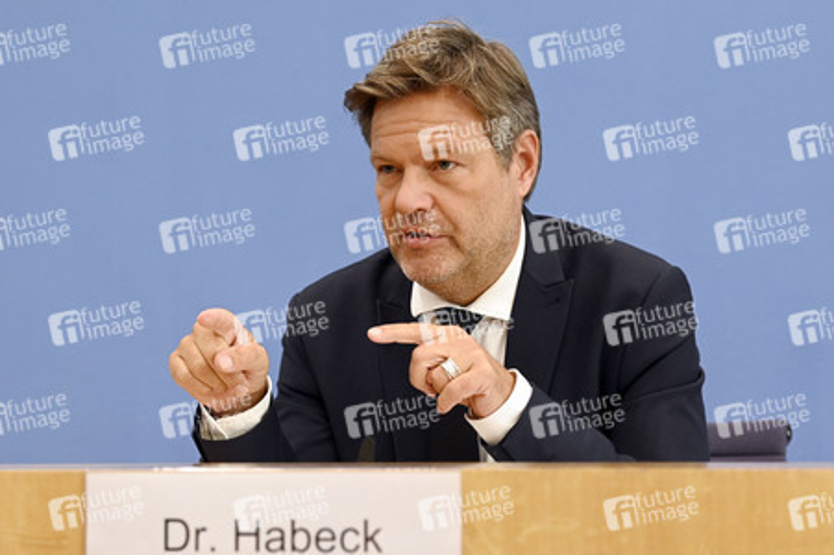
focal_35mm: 75
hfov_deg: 27.0
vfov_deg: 18.2
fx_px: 1736
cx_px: 417
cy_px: 278
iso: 3200
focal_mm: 75
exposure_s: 1/1000
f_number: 5
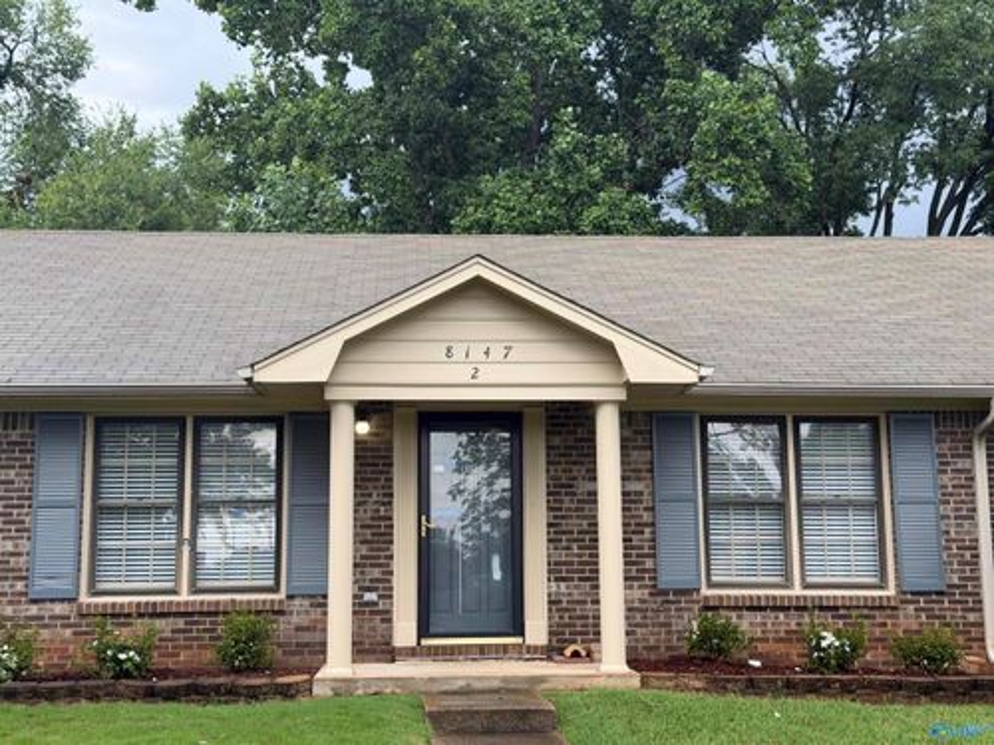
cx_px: 497
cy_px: 372
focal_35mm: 48
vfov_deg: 30.3
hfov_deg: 39.7
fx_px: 1378
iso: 100
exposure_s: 1/733
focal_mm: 6.76
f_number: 1.78
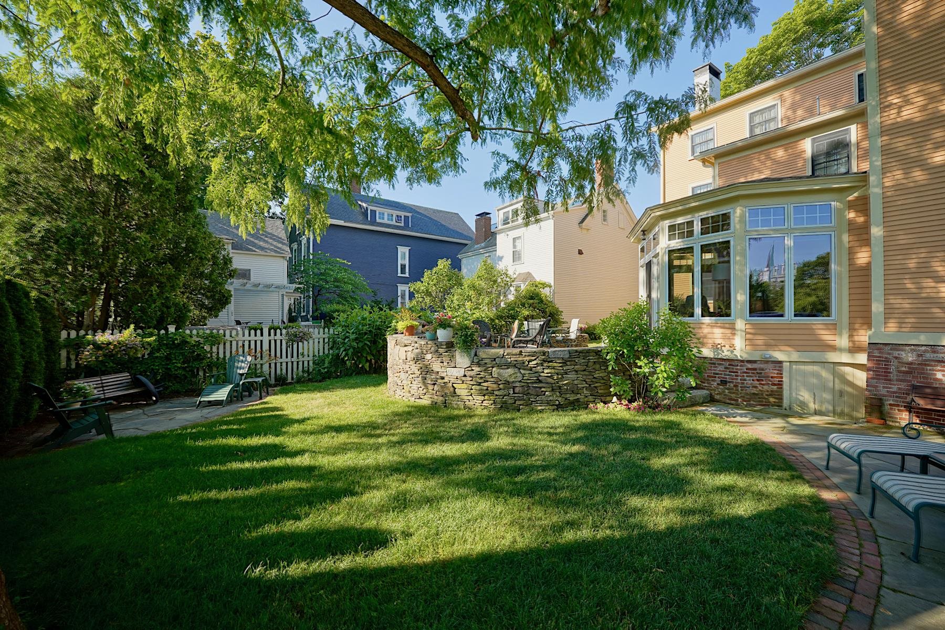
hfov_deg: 104.3
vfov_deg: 81.2
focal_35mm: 14
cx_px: 472
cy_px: 315
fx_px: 367
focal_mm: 14
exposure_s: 1/100
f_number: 5.6
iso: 100
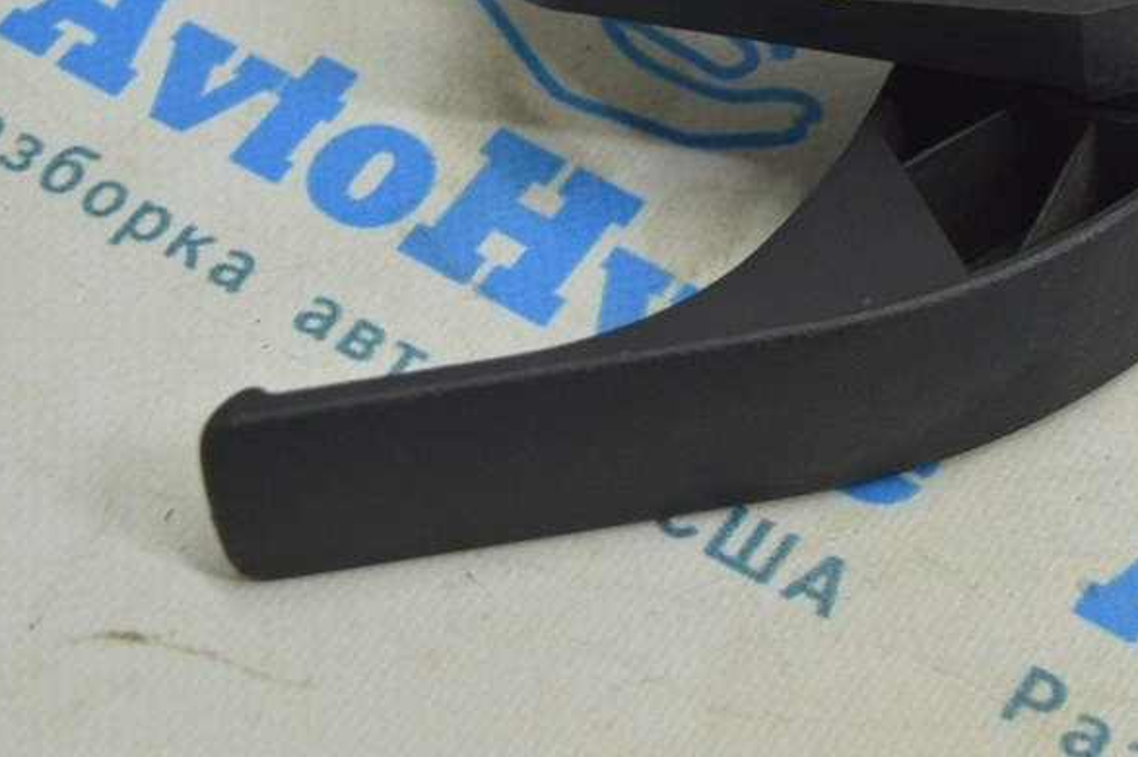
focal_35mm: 118
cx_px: 757
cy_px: 98
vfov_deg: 11.5
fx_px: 3724
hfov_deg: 17.3
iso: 400
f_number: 5.6
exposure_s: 1/25
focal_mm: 45
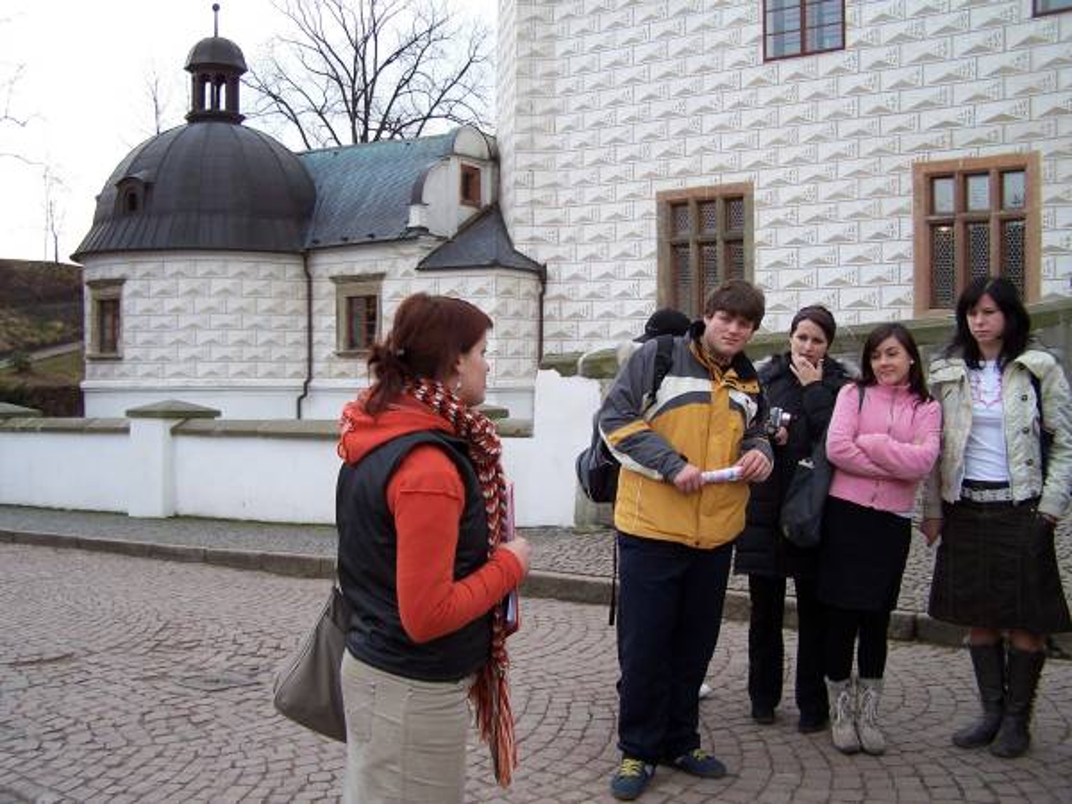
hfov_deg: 49.0
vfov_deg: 37.7
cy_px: 402
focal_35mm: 38
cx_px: 536
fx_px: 1177
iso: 80
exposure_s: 1/250
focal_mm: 6.3
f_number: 2.8
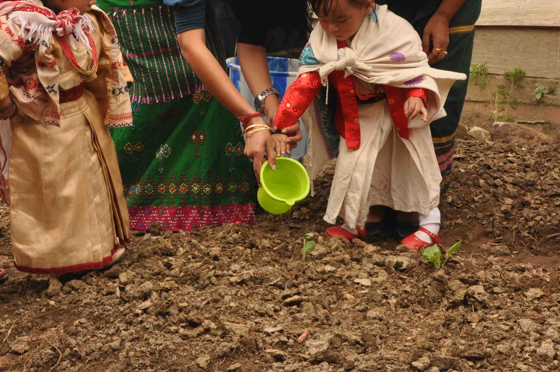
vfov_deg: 21.4
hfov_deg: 31.9
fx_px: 976
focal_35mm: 63
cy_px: 93
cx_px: 216
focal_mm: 25
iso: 800
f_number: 10
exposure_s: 1/400
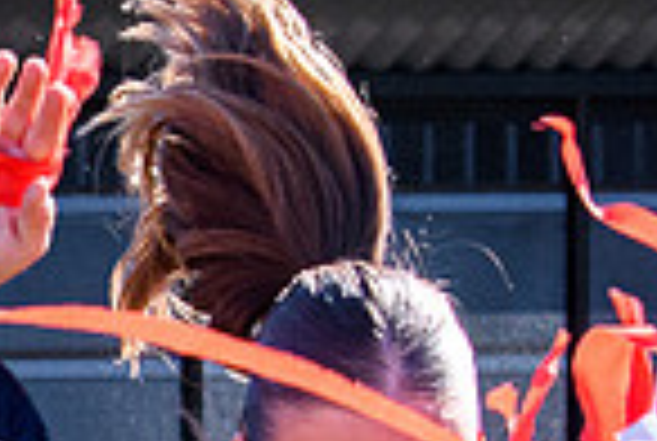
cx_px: -459
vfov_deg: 2.1
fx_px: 11777
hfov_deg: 3.2
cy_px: 691
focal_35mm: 644
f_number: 5.6
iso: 560
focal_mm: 70
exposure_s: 1/1600
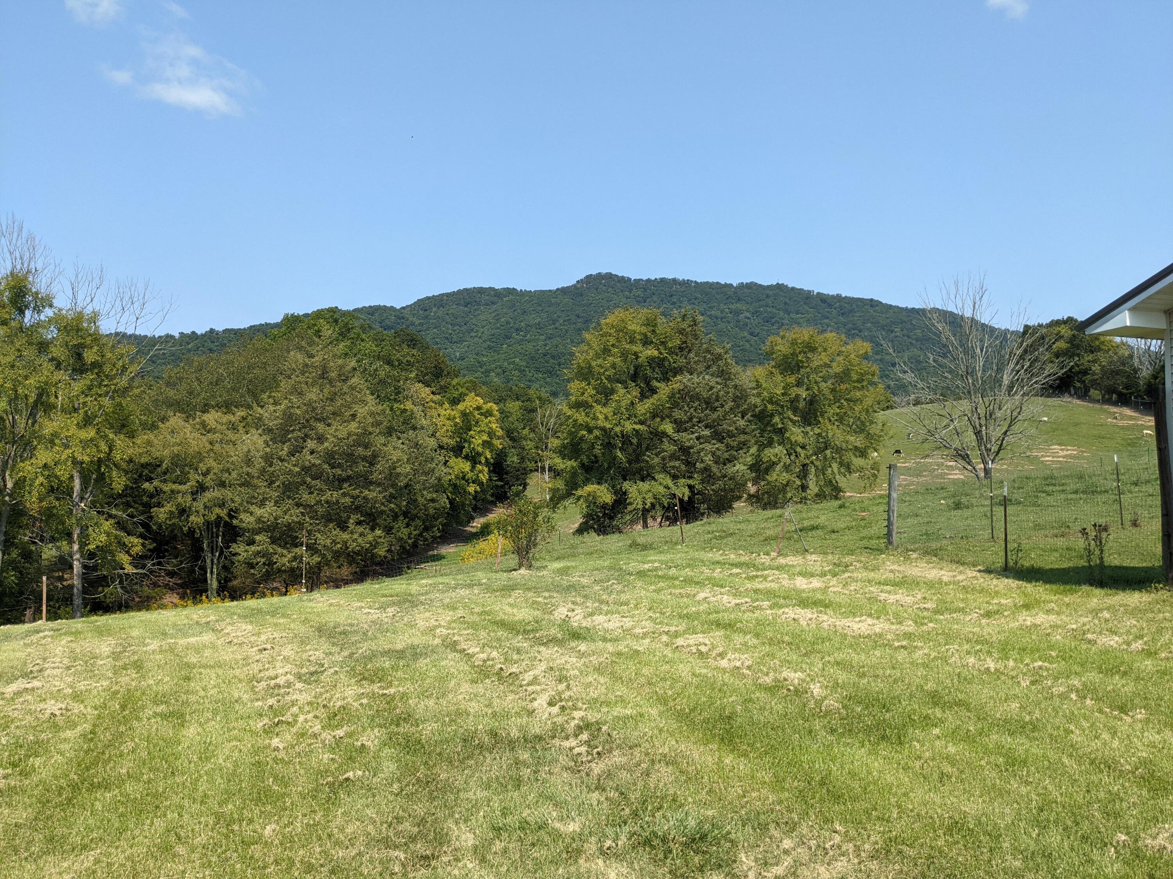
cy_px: 440
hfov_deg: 65.3
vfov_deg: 51.4
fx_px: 915
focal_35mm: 27
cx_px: 586
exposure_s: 1/2347
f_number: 1.73
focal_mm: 4.38
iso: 63
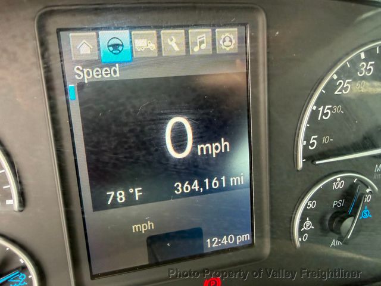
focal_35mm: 24
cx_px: 190
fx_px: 264
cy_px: 143
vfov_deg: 56.8
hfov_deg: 71.6
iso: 320
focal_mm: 2.22
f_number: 2.2
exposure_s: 1/84
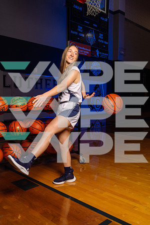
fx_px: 219
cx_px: 75
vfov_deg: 54.4
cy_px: 112
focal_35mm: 35
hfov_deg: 37.9
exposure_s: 1/250
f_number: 8
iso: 320
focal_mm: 35
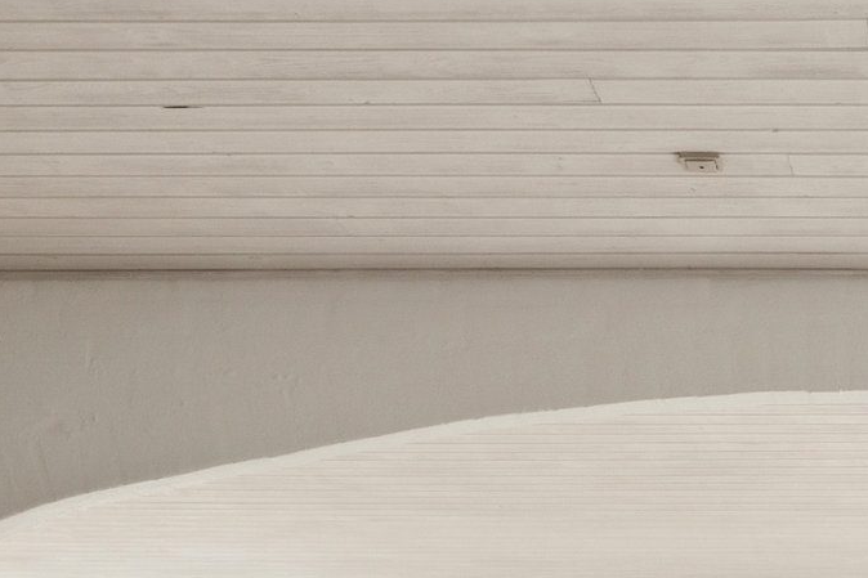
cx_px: 1104
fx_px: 2167
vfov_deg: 14.1
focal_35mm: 90
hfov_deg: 20.8
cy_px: 899
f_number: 7.1
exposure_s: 1/100
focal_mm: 20.2
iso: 800
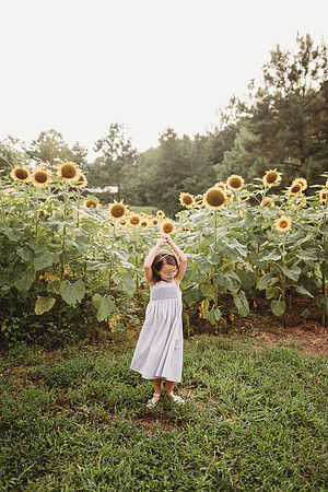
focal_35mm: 24
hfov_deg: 53.1
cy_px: 246
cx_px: 164
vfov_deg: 73.7
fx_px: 328
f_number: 2.2
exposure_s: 1/320
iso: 125
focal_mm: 24
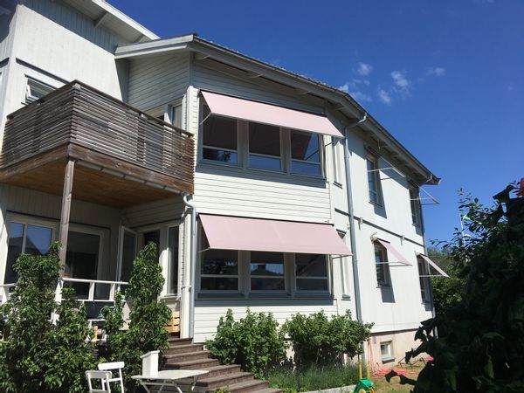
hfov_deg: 61.7
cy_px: 196
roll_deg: +3.0
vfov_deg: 48.2
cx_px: 262
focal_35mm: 29
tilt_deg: +14.5
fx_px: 439
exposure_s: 1/2653
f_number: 2.2
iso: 25
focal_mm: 4.15
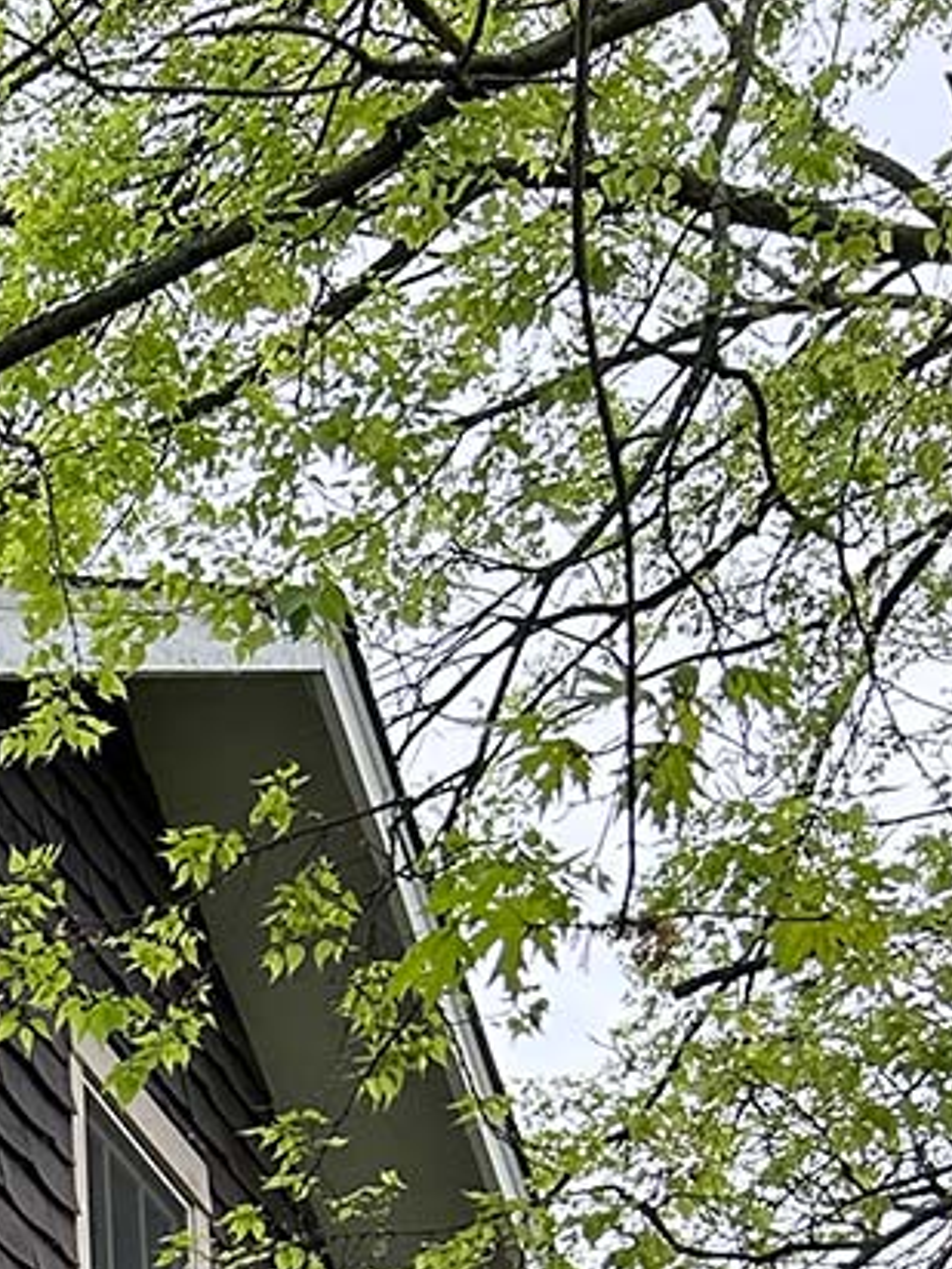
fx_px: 3704
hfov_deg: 13.0
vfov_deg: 16.7
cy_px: 2175
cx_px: -860
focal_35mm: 101
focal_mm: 5.7
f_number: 1.5
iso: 50
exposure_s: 1/743
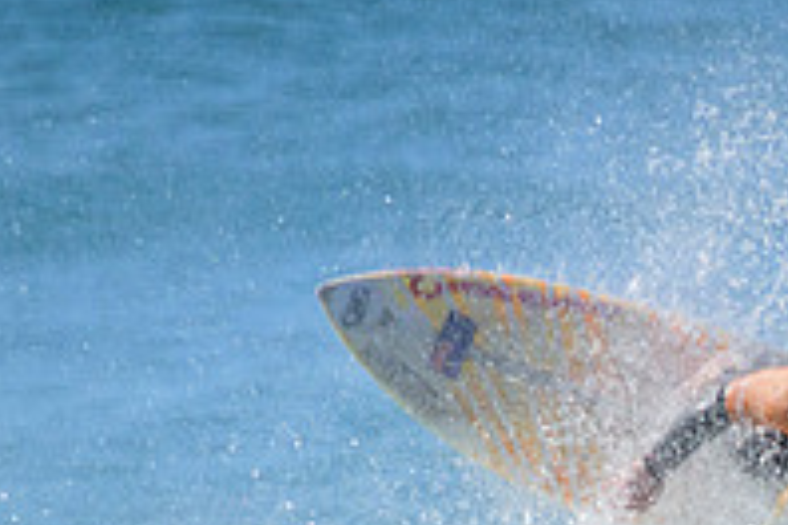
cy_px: 650
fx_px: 51194
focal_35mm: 2339
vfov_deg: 0.6
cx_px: 736
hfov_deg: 0.9
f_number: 11
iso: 2200
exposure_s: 1/1600
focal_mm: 800
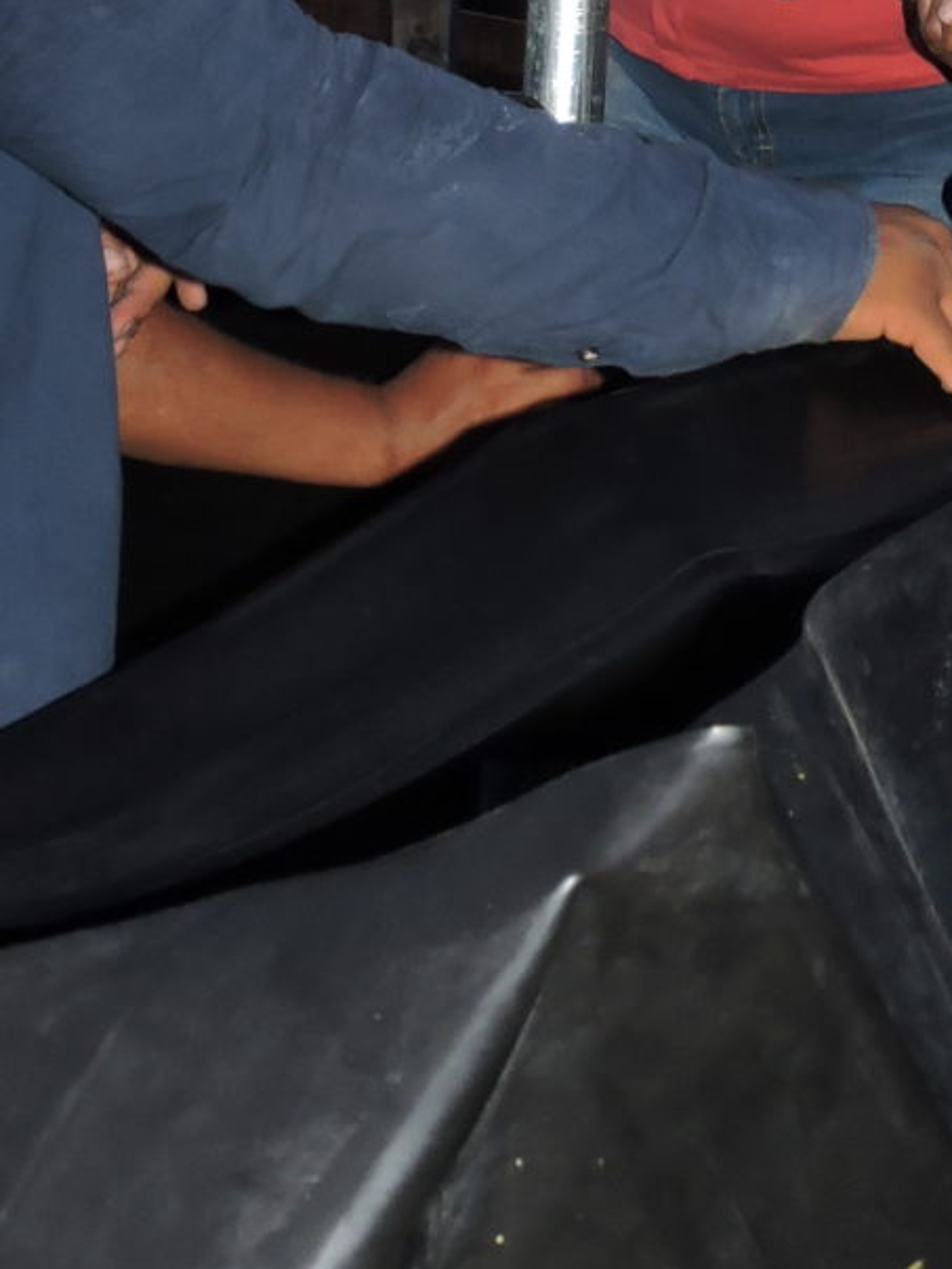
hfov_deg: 10.3
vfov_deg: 13.4
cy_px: -271
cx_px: 773
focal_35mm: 143
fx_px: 5244
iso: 220
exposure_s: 1/30
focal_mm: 8.1
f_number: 4
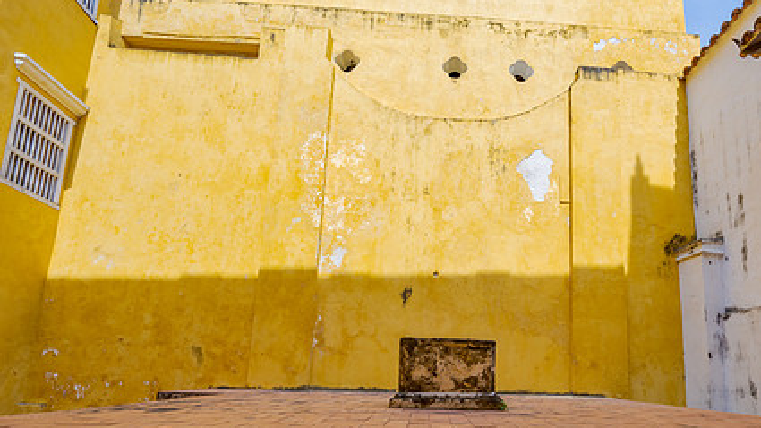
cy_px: 312
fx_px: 404
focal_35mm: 20
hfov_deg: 84.9
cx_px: 476
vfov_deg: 53.7
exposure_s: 1/250
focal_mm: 14
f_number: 7.1
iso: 200
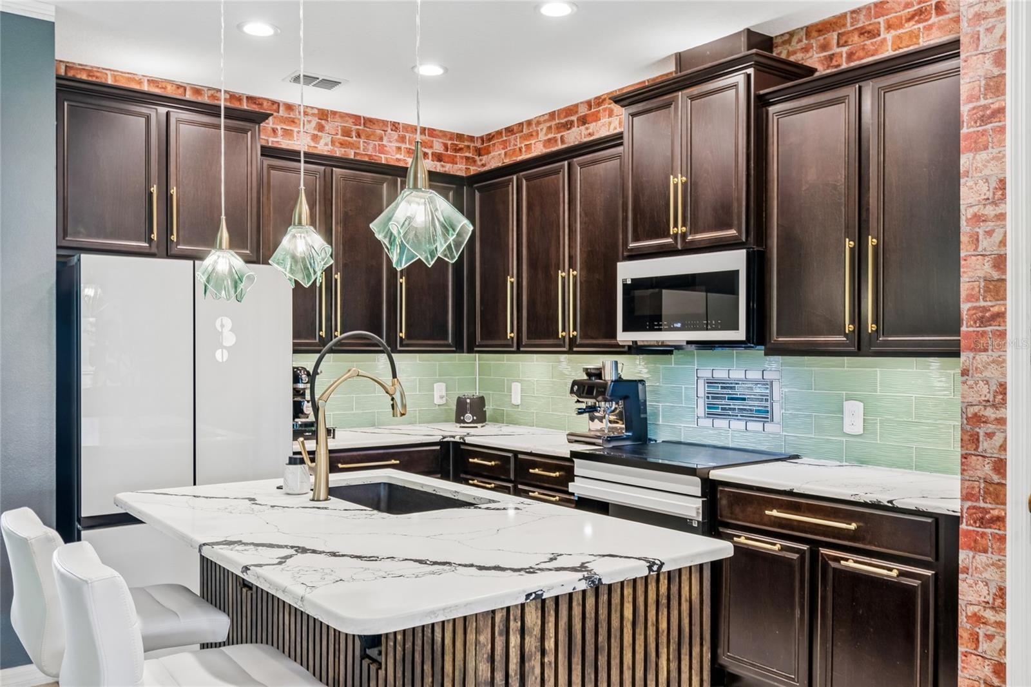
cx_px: 516
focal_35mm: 30
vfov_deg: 43.6
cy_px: 344
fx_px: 859
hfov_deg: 61.9
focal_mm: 20
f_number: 7.1
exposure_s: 1/2.5
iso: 100
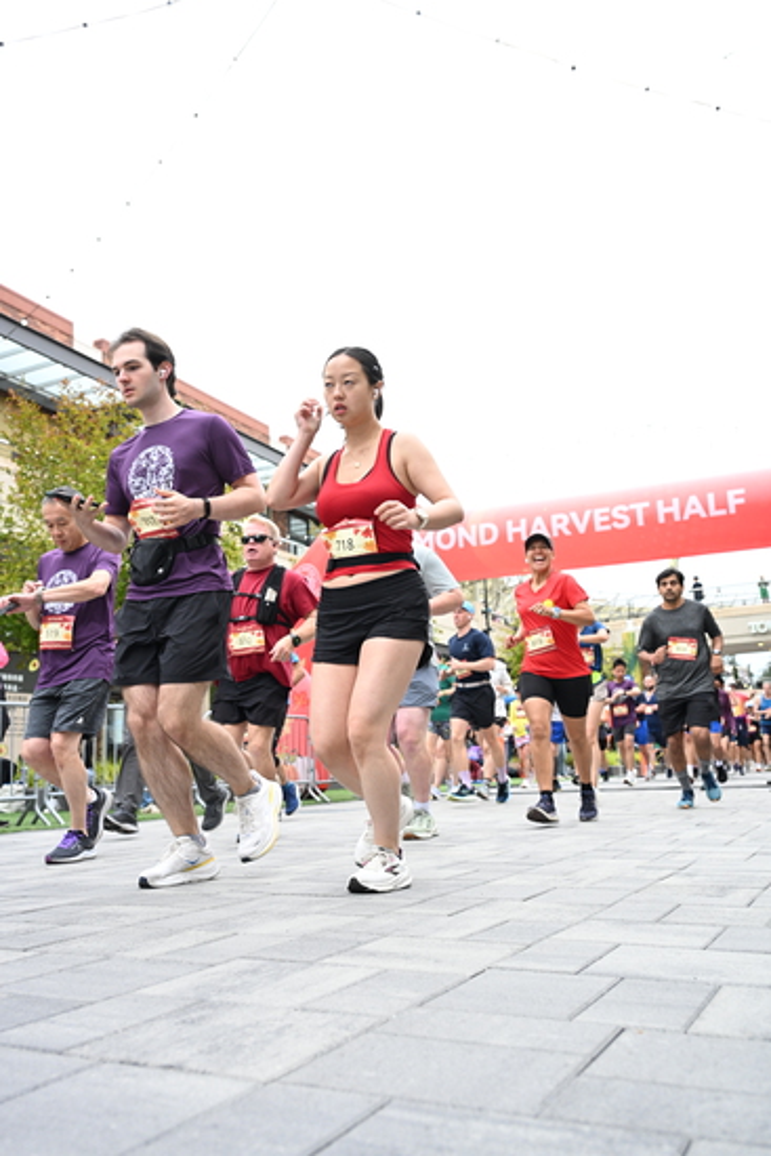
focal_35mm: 31
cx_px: 386
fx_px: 995
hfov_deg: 42.3
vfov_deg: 60.3
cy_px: 578
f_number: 4
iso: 2000
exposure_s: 1/640
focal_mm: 31
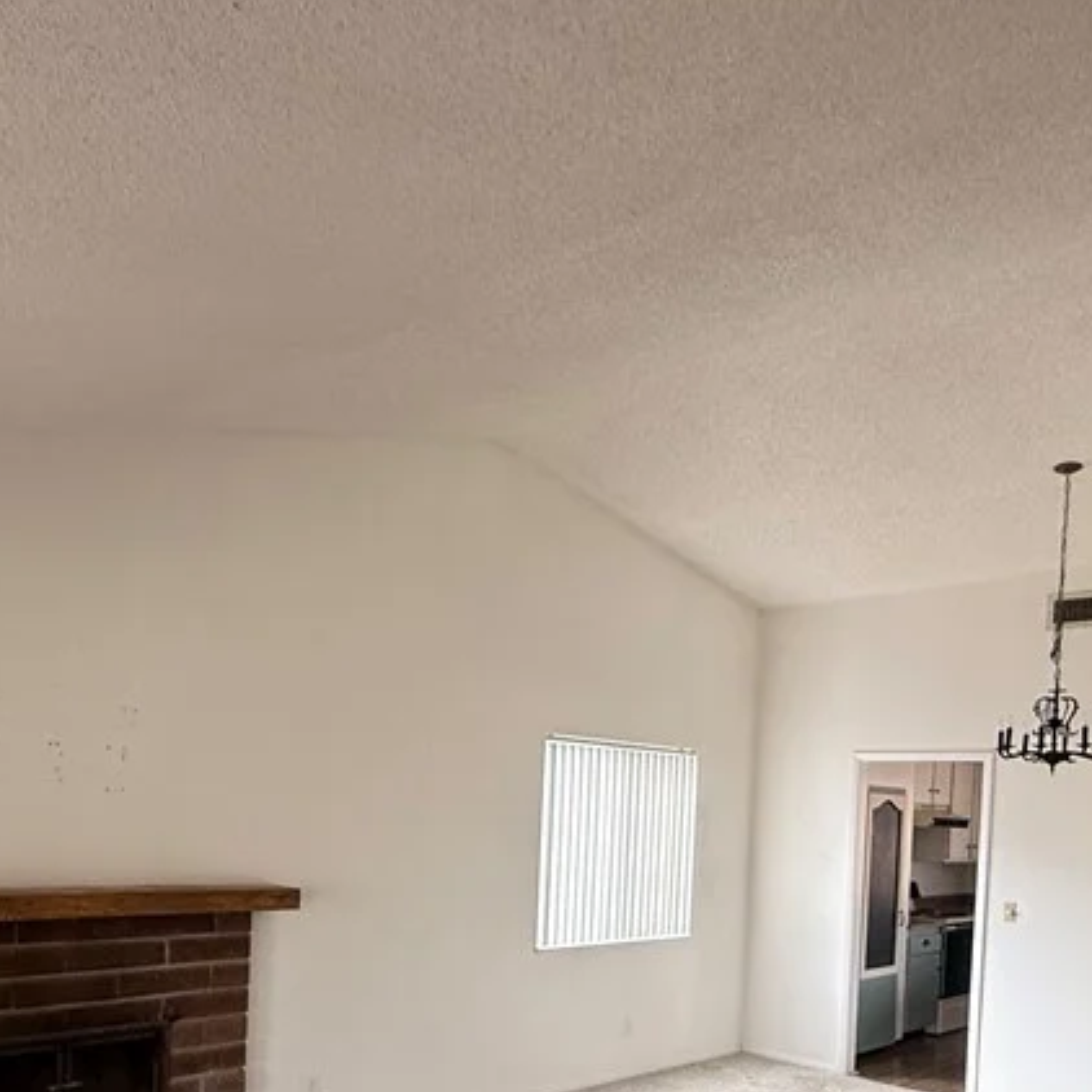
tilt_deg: -0.5
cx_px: 476
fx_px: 1071
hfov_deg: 53.9
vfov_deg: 51.4
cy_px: 836
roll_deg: -2.8
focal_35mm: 30
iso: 125
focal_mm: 2.22
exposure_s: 1/99
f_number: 2.2
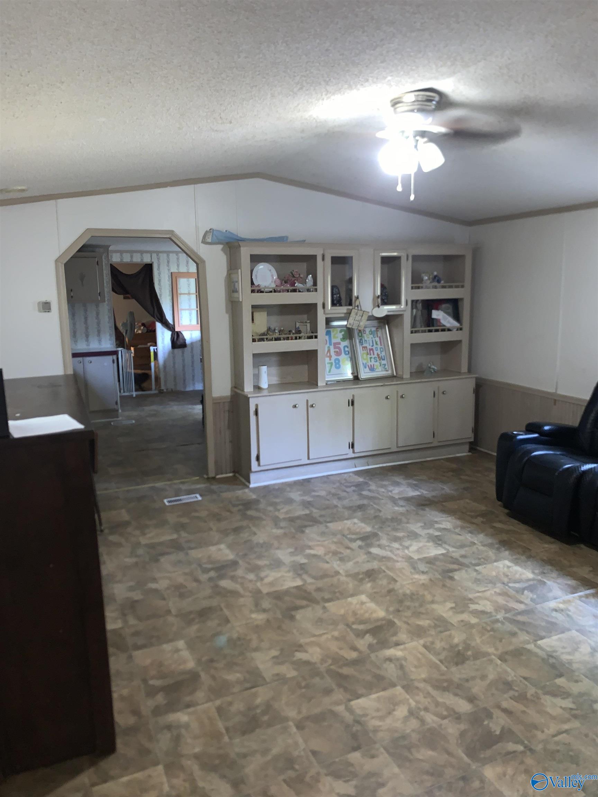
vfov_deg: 67.3
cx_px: 299
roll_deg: +0.8
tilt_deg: -10.0
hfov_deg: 53.1
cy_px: 398
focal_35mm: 26
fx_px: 599
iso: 80
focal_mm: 4.25
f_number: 1.8
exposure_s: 1/6
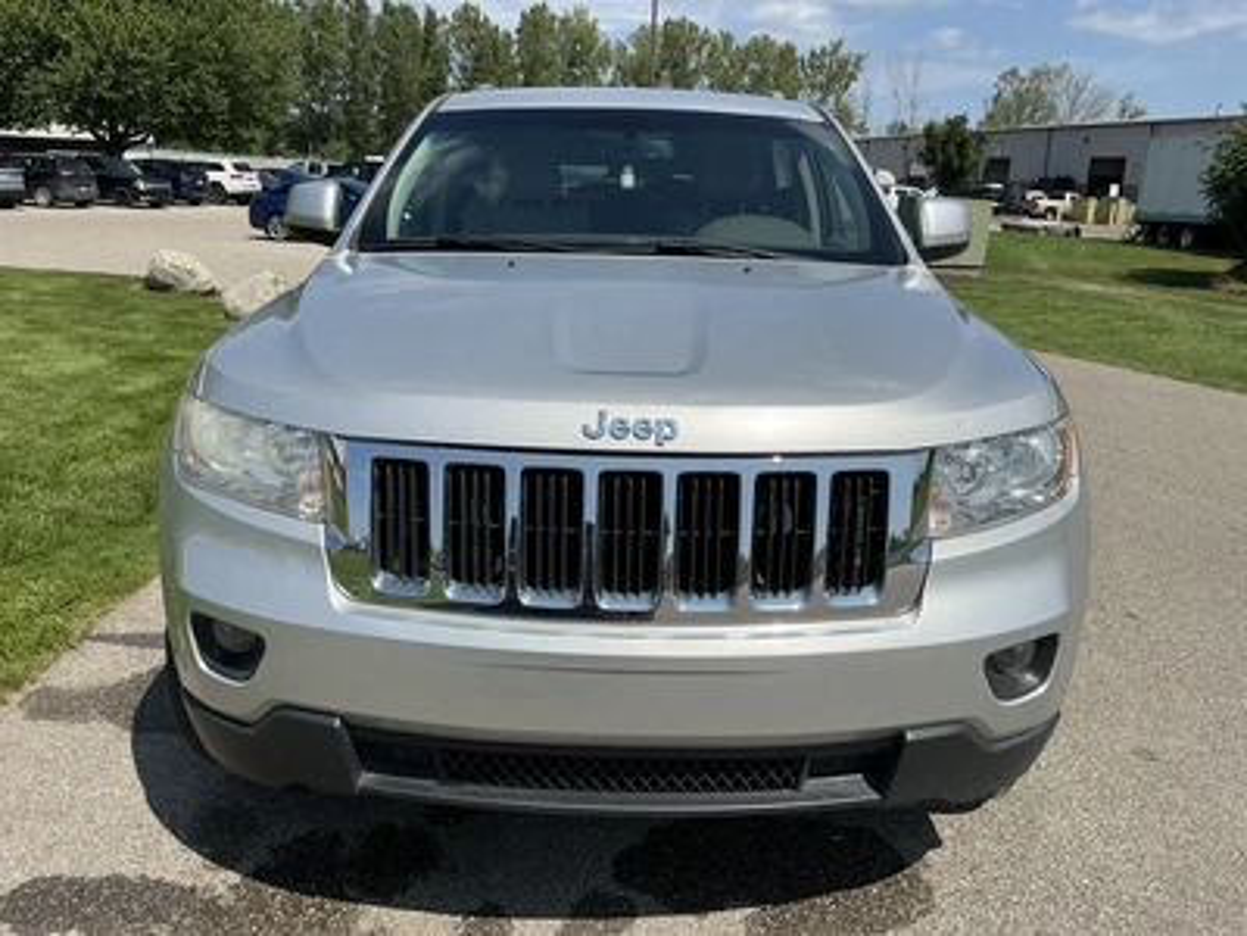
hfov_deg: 63.4
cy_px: 468
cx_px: 624
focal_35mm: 28
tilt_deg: -15.9
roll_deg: -4.0
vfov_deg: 49.7
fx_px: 1009
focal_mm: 3
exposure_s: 1/2427
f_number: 1.8
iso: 25
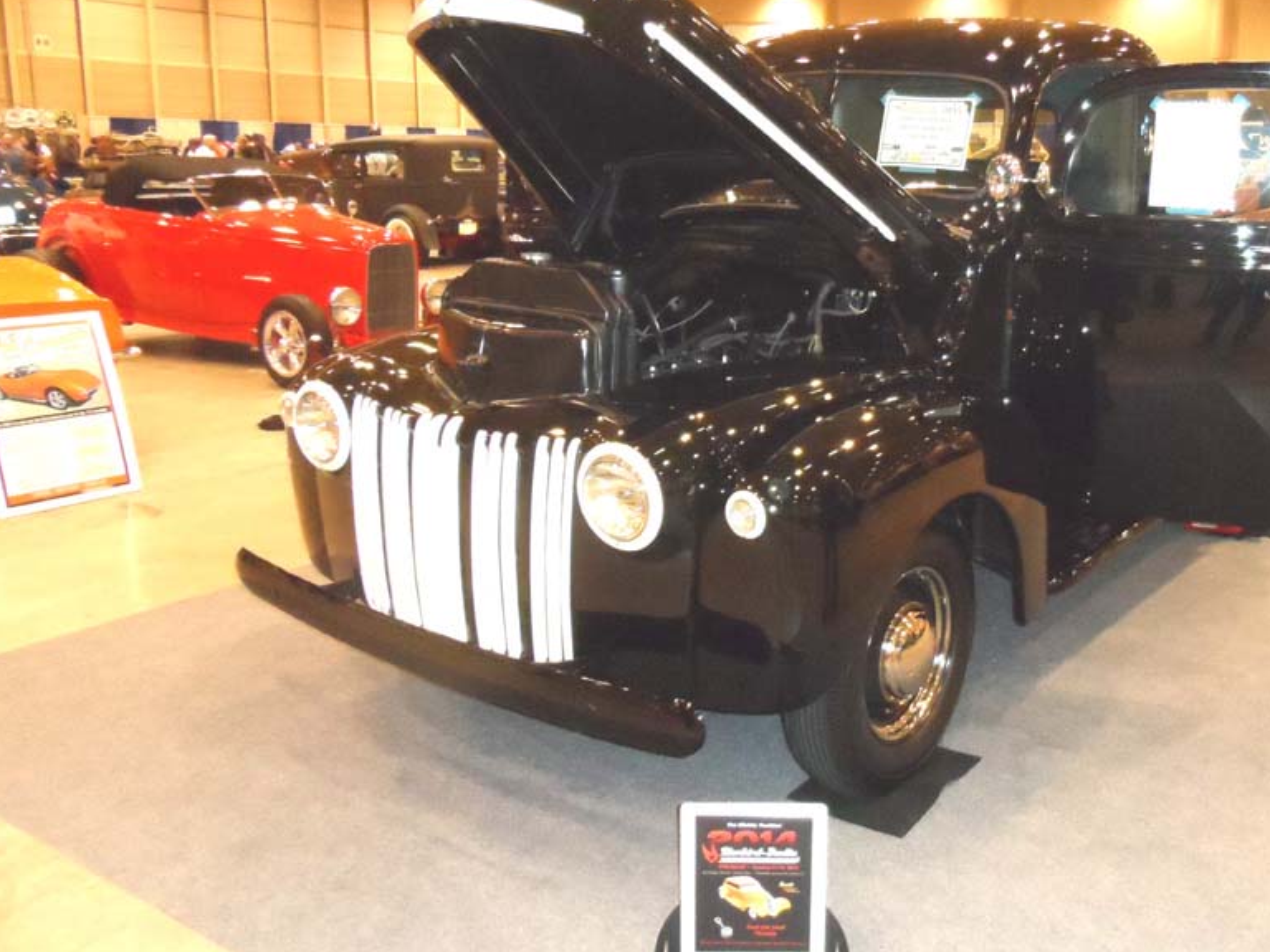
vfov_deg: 44.0
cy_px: 400
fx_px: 1174
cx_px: 800
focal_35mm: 32
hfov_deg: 56.1
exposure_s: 1/30
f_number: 3.2
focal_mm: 4
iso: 640
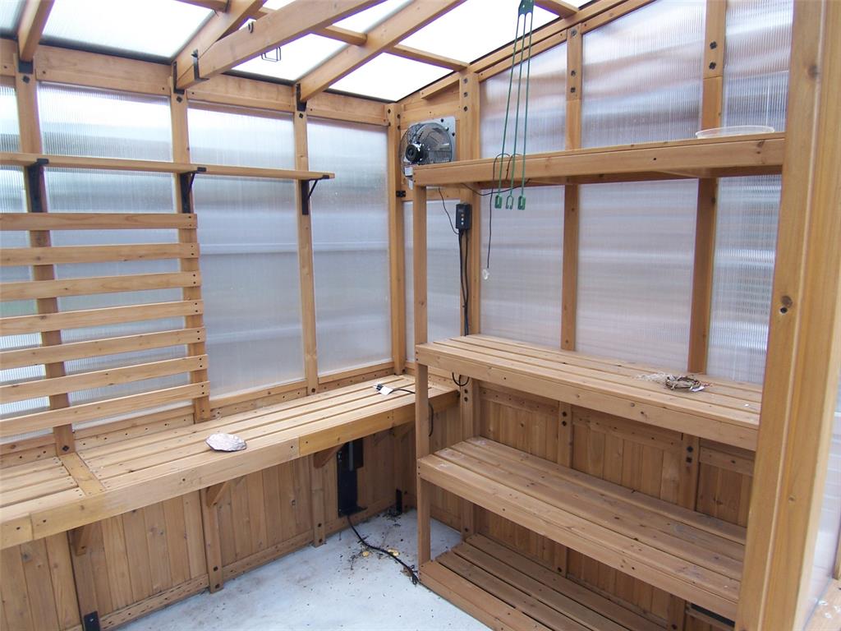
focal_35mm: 23
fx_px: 559
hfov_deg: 73.9
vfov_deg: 58.9
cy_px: 316
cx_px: 420
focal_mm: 3.8
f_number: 2.8
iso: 64
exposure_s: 1/100
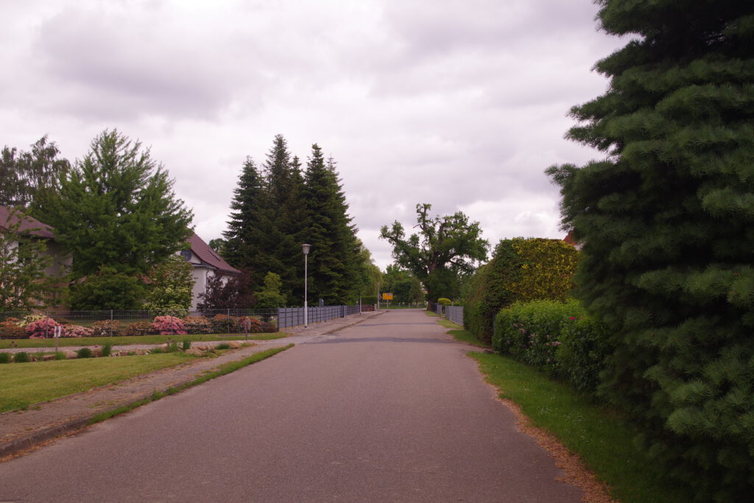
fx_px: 880
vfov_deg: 31.9
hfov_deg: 46.4
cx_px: 377
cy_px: 252
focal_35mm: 42
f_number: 5.6
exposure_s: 1/250
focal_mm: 28.13
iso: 100
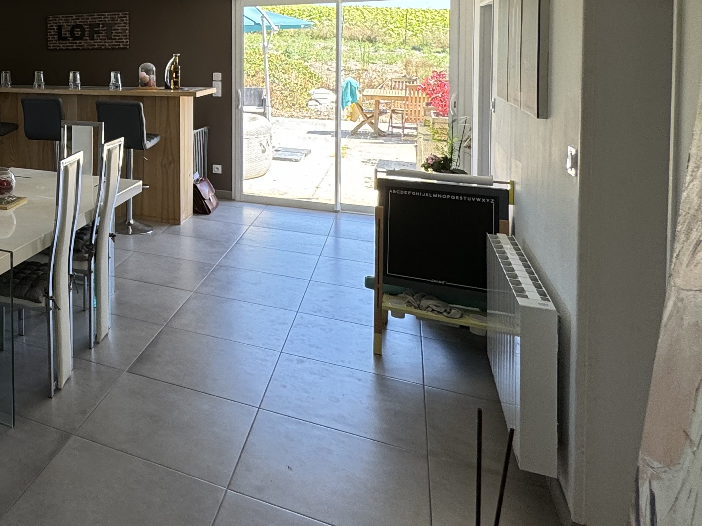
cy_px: 73
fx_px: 649
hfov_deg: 46.1
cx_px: -23
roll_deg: +1.2
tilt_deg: -1.6
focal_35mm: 32
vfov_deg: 41.4
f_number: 2.2
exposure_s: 1/99
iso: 64
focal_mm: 2.22
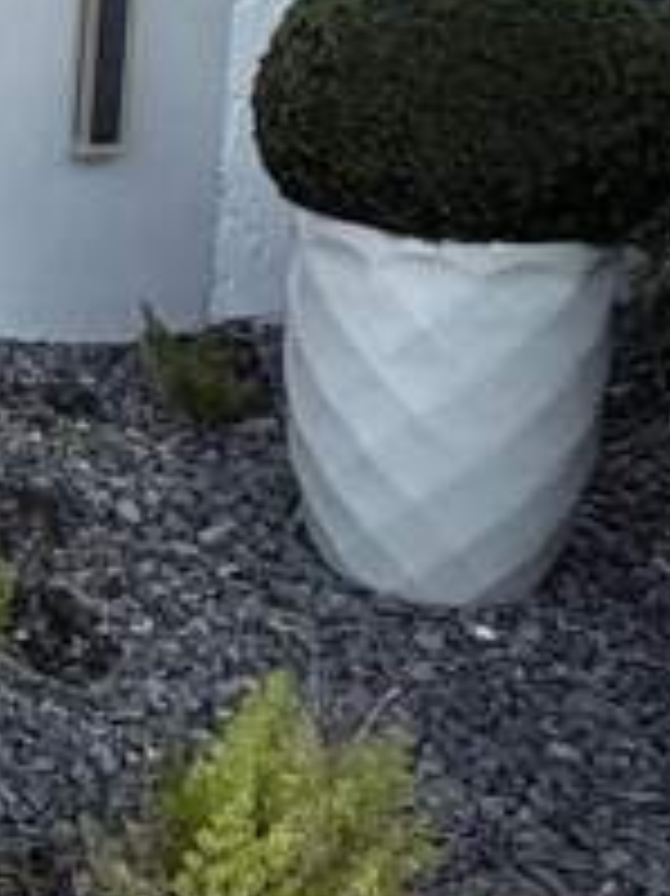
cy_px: 45
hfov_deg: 14.2
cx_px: -881
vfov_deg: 25.0
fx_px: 1938
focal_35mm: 75
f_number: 2.2
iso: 64
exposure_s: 1/590
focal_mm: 2.22
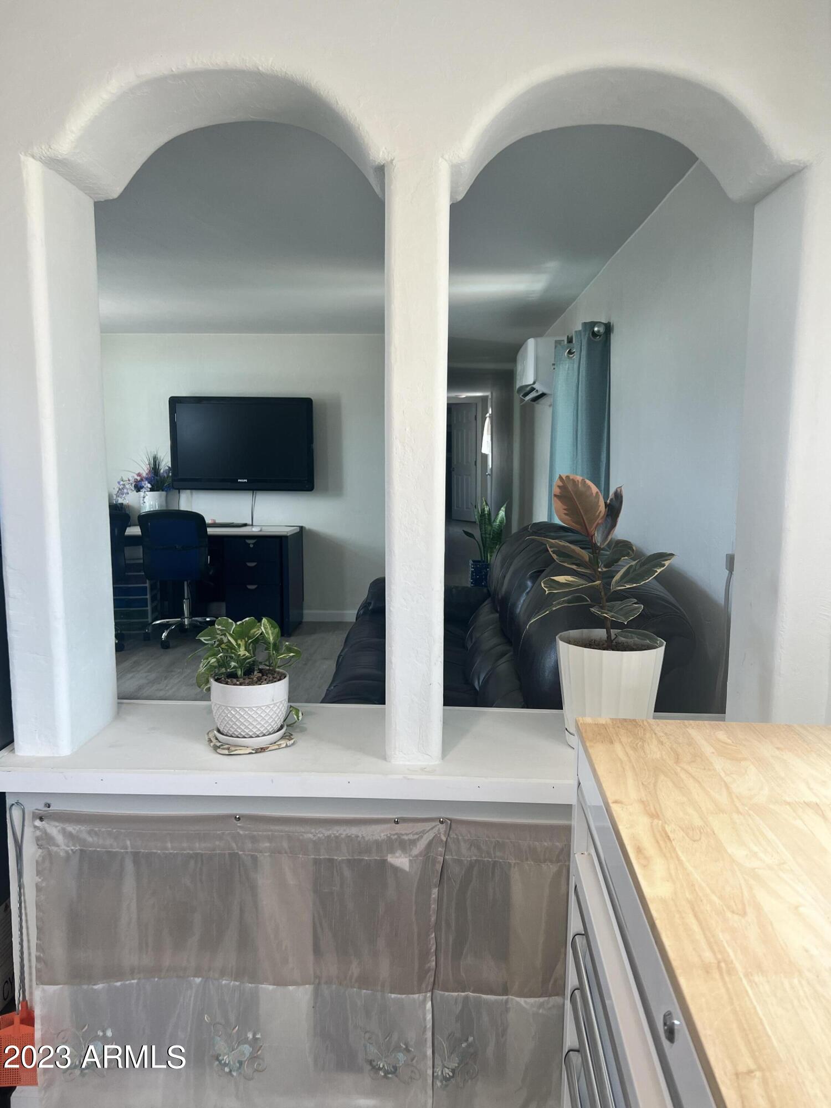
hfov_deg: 53.1
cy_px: 554
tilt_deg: -6.9
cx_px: 416
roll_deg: +0.4
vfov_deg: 67.3
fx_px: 832
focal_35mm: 26
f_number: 1.5
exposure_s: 1/120
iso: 64
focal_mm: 5.7
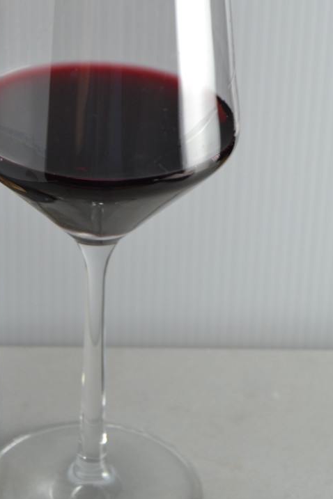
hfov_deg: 12.1
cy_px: 91
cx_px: 49
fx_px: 1568
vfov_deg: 17.9
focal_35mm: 113
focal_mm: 40
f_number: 5
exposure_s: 1/100
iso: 400
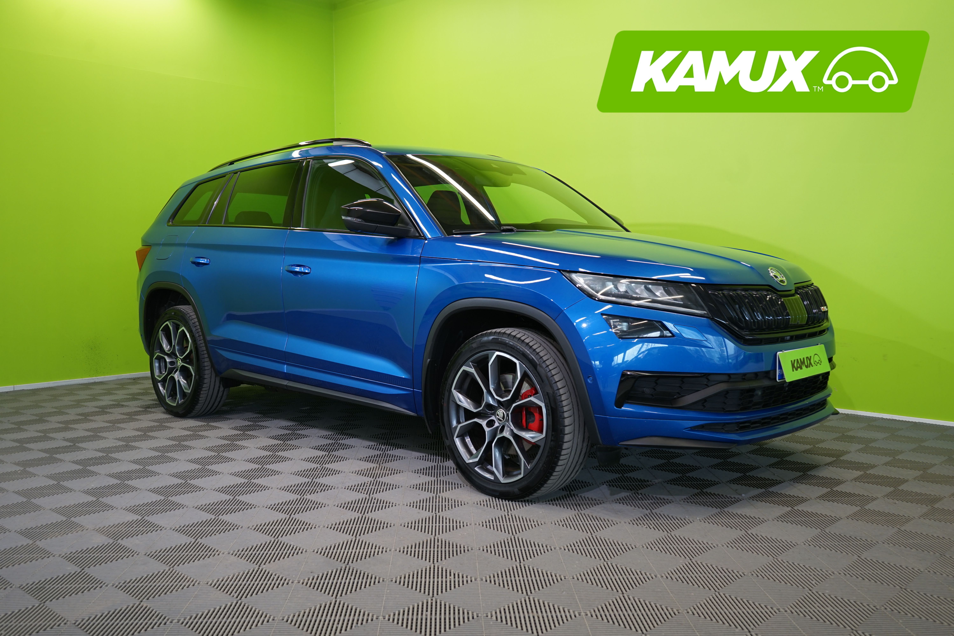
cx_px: 477
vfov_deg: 41.1
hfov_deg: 58.7
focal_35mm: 32
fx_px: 848
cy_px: 318
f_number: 5.6
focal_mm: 32
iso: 400
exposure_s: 1/30
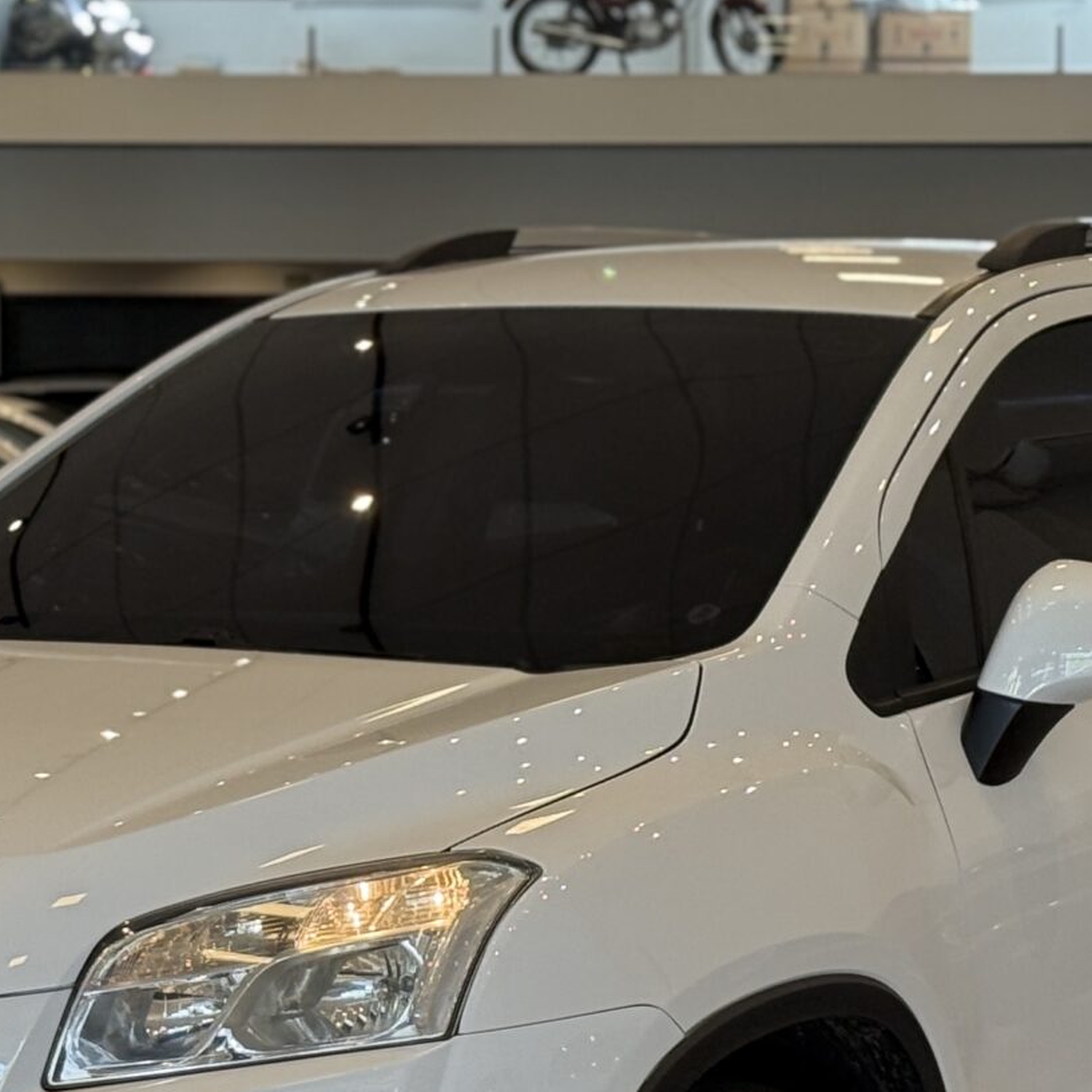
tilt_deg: -4.2
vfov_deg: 13.1
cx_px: 474
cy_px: 782
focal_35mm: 133
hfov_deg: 13.1
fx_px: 4747
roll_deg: -0.1
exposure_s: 1/120
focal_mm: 6.76
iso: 125
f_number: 1.78
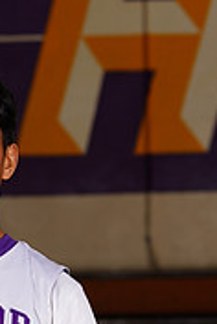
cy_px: 414
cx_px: -63
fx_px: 4683
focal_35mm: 520
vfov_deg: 3.9
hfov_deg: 2.7
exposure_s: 1/200
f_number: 8
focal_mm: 158
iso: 200
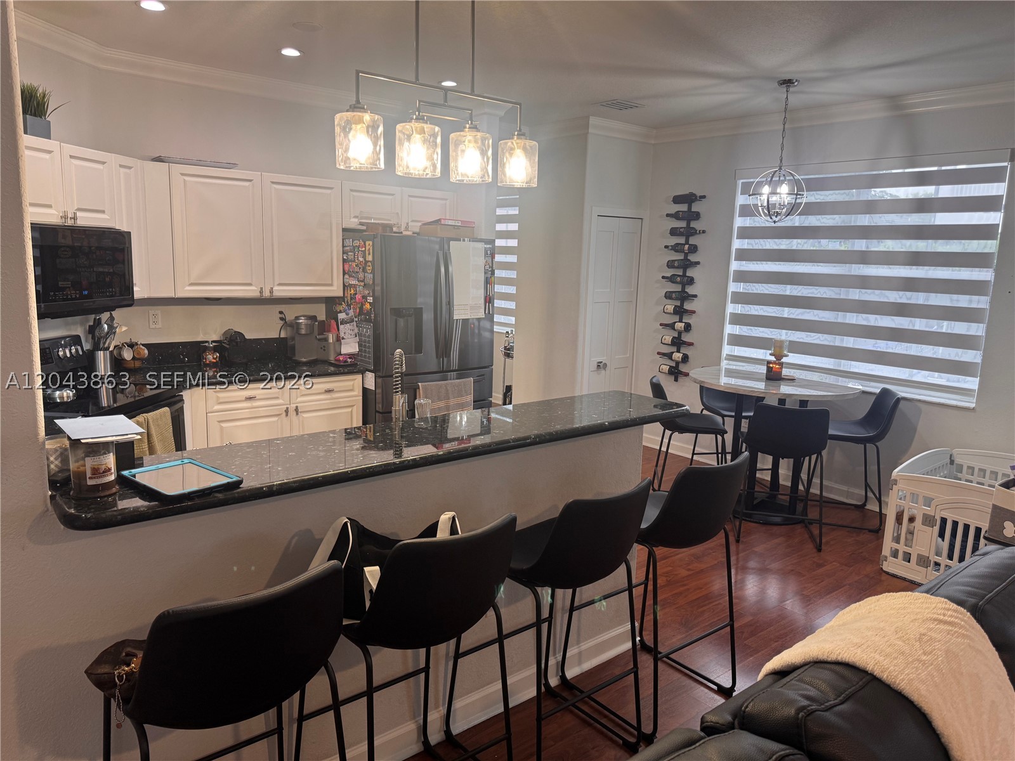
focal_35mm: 24
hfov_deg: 71.6
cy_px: 380
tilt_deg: -9.7
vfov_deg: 56.8
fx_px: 704
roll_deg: -2.2
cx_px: 508
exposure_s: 1/60
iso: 125
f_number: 1.78
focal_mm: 6.76
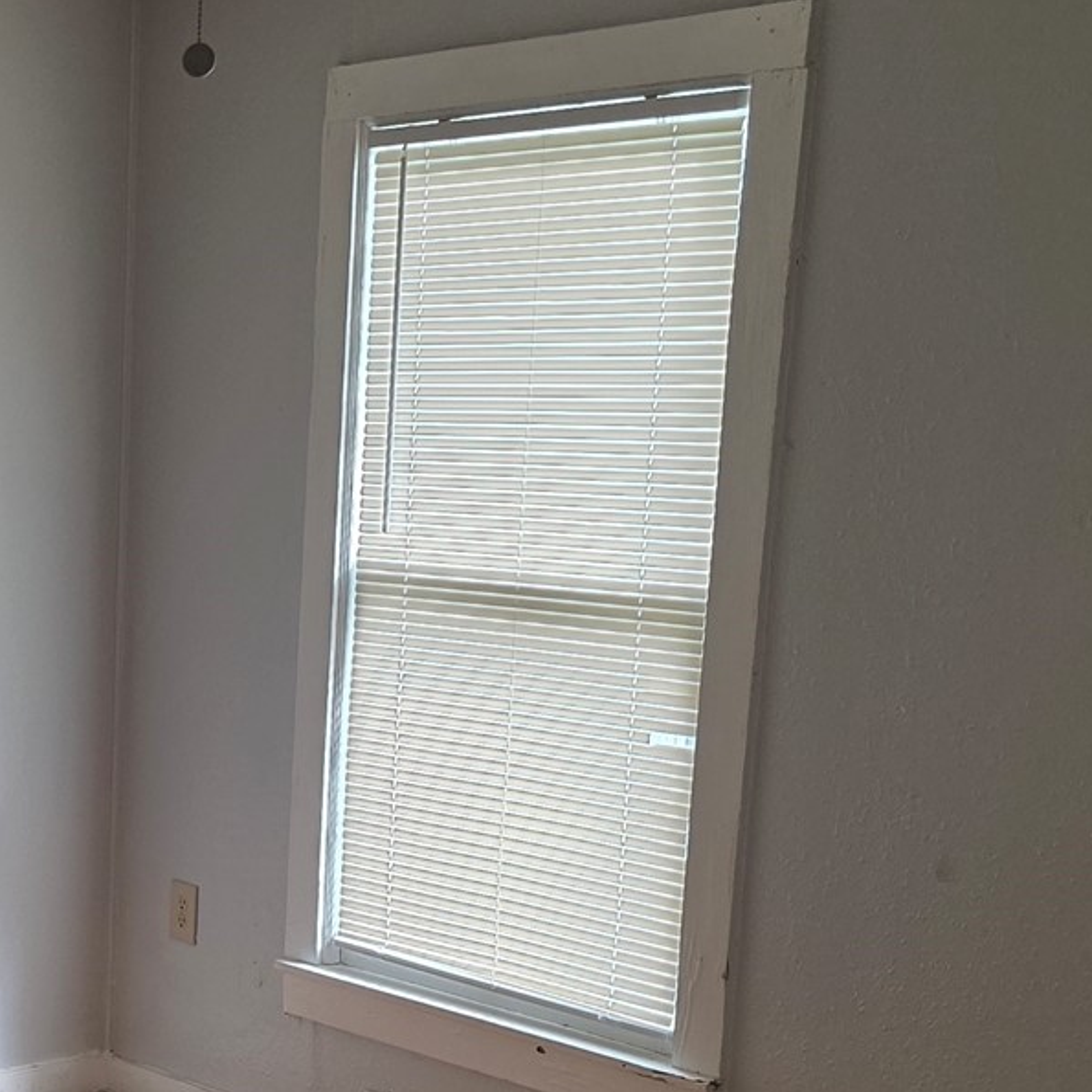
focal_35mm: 70
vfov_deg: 24.2
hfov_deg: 22.4
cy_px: 903
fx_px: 2498
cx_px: -266
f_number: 1.7
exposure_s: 1/120
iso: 160
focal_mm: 6.3
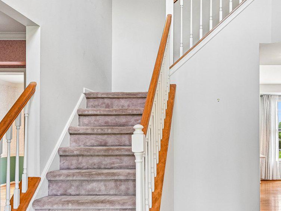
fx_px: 341
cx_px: 209
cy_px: 107
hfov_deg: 43.4
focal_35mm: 42
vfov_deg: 34.4
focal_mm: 16
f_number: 8
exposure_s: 1/40
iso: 800
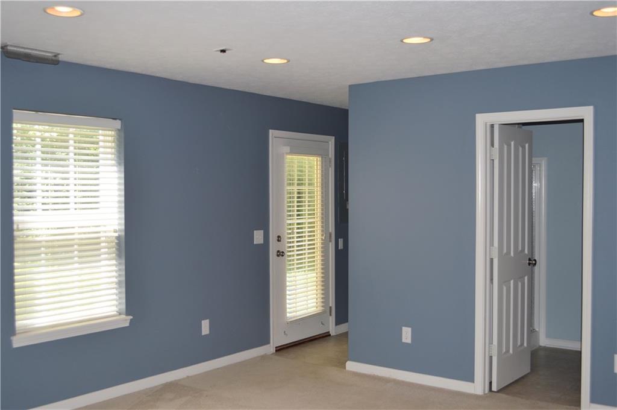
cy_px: 205
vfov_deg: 39.9
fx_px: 565
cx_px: 308
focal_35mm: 33
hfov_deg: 57.3
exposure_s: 1/125
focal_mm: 22
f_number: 4
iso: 220
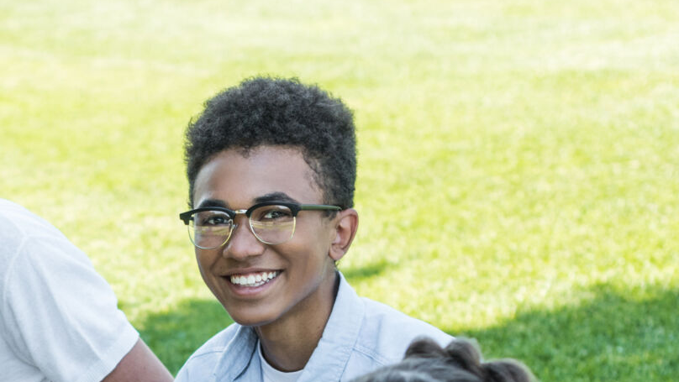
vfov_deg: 7.1
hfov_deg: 12.8
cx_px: -27
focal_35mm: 166
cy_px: 674
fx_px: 2990
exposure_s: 1/1000
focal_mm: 50
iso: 400
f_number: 3.2
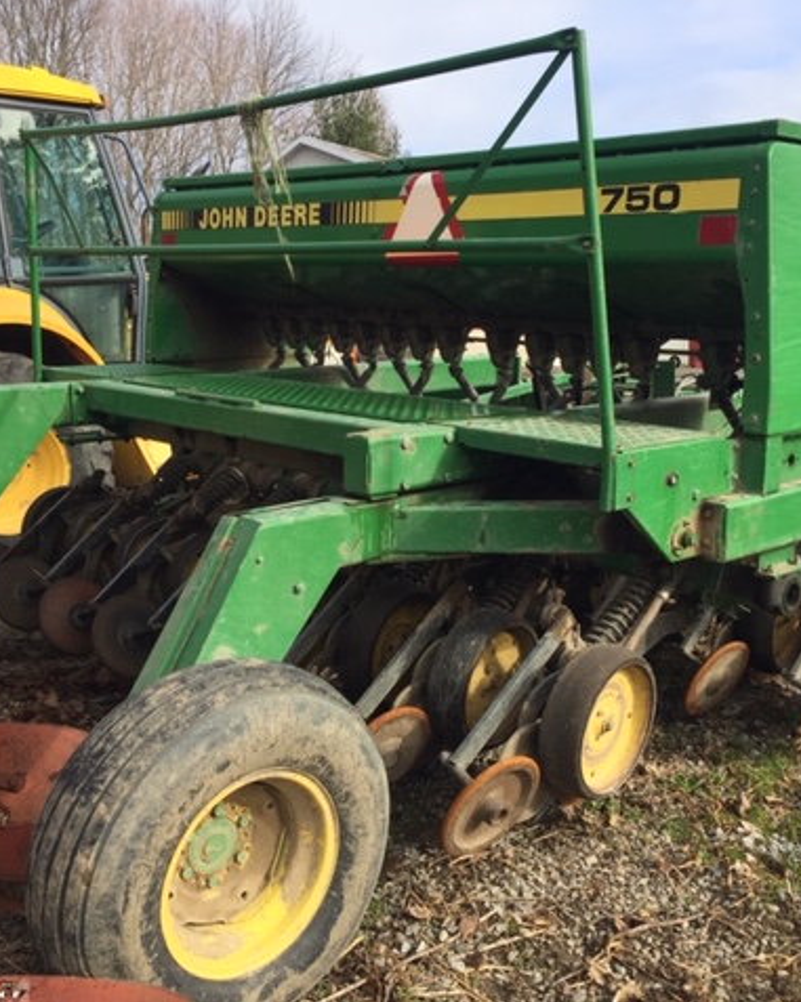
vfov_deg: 48.0
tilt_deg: -4.9
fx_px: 1127
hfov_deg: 39.1
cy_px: 500
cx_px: 414
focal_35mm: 38
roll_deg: +0.0
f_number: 2.2
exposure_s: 1/791
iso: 32
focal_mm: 4.15
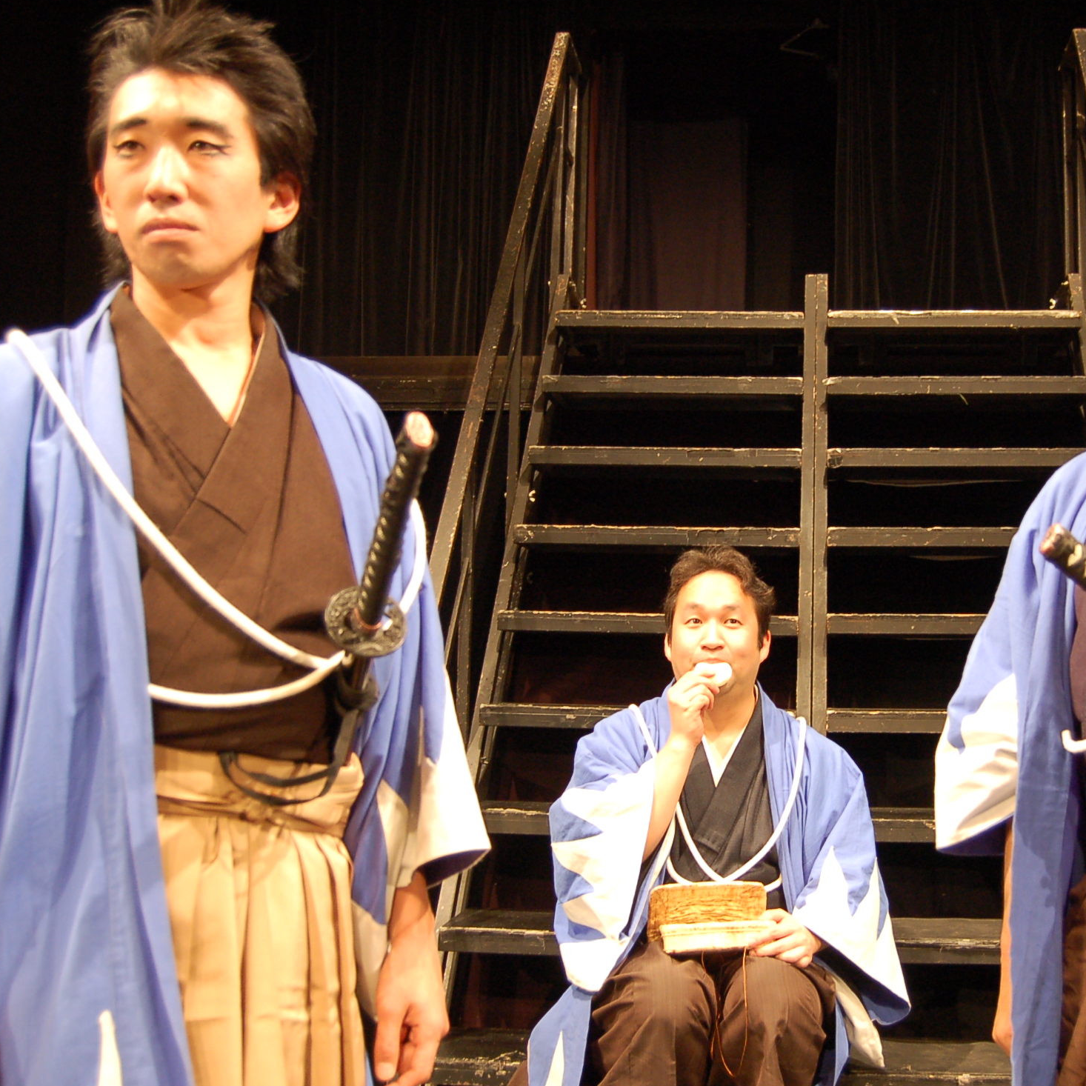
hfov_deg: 35.8
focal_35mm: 47
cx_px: 695
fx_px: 1668
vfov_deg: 36.1
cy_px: 549
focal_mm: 24
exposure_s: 1/60
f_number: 4
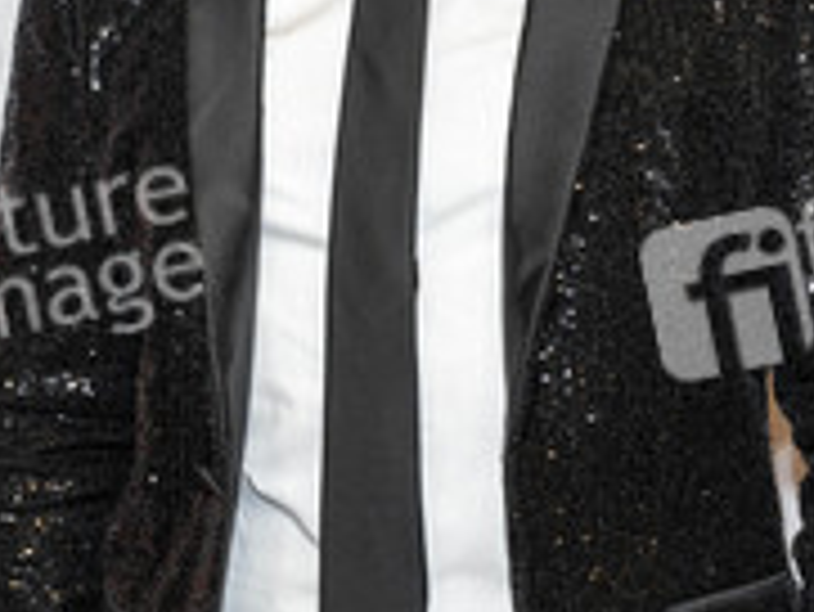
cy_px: 50
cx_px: 463
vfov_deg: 13.6
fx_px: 2541
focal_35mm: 108
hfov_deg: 18.2
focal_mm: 51
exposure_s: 1/200
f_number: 5.6
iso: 800
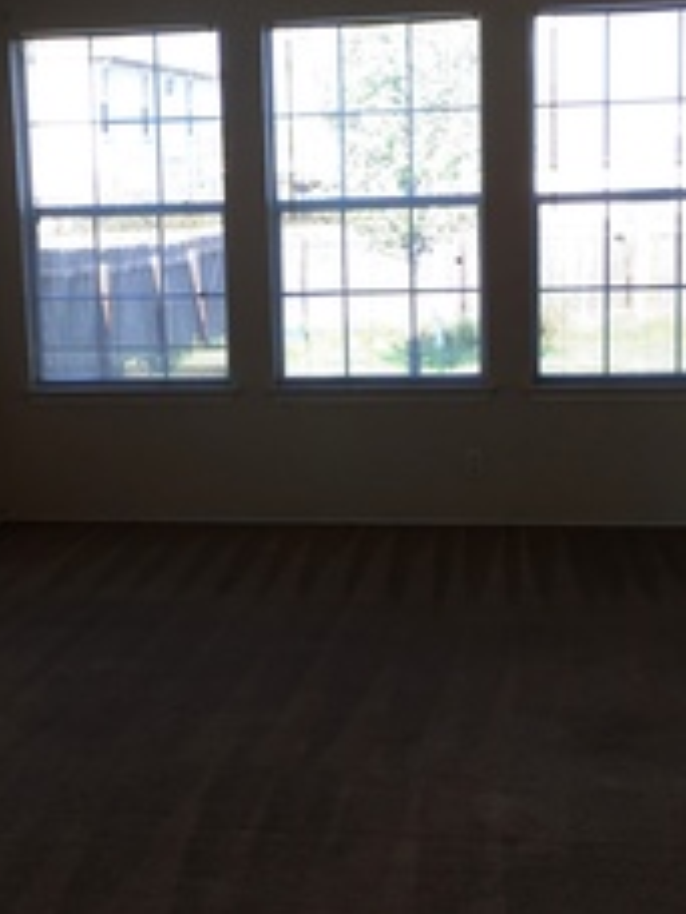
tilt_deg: -9.6
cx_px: 257
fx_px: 1612
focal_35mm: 61
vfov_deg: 31.7
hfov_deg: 24.0
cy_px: 413
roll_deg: +2.0
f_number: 2.2
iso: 50
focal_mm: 4.15
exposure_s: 1/120
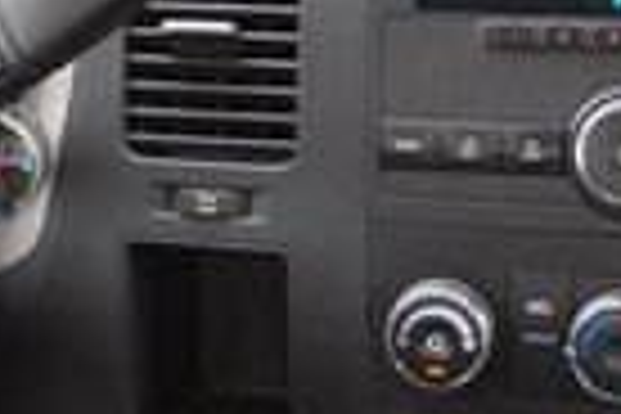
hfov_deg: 12.1
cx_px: -36
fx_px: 2881
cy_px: 230
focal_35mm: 167
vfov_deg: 8.2
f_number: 4.5
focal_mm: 24
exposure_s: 1/60
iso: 320
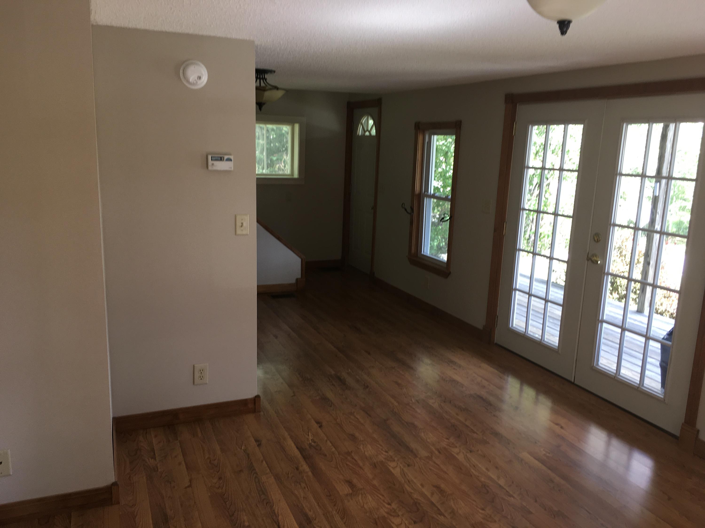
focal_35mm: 29
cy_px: 264
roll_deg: -2.3
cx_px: 352
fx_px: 591
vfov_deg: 48.2
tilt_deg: -10.6
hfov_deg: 61.7
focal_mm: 4.15
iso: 25
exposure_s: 1/40
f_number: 2.2
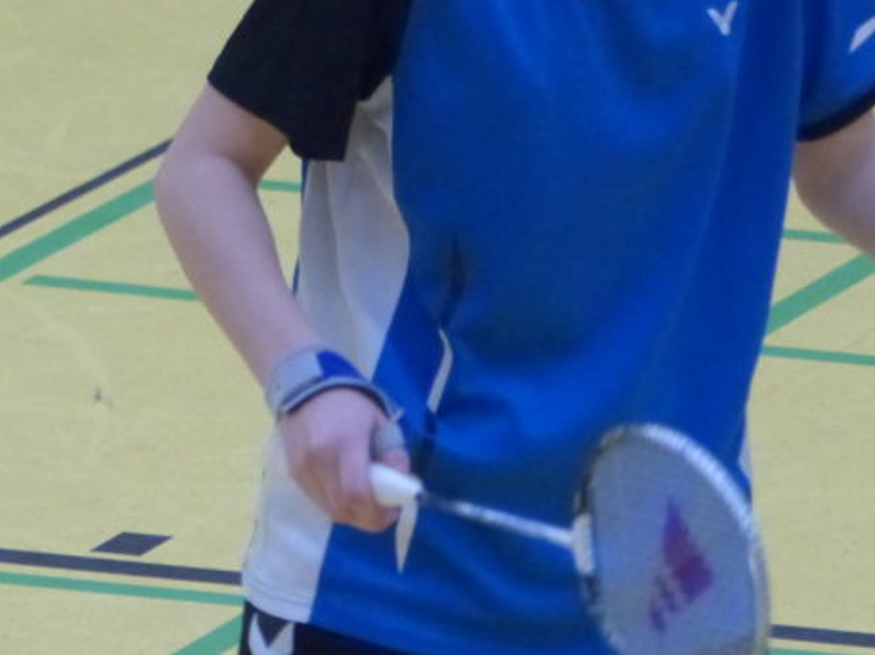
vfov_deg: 1.8
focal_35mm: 805
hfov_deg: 2.5
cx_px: 599
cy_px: -34
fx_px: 20332
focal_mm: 64.6
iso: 800
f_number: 2.8
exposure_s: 1/160
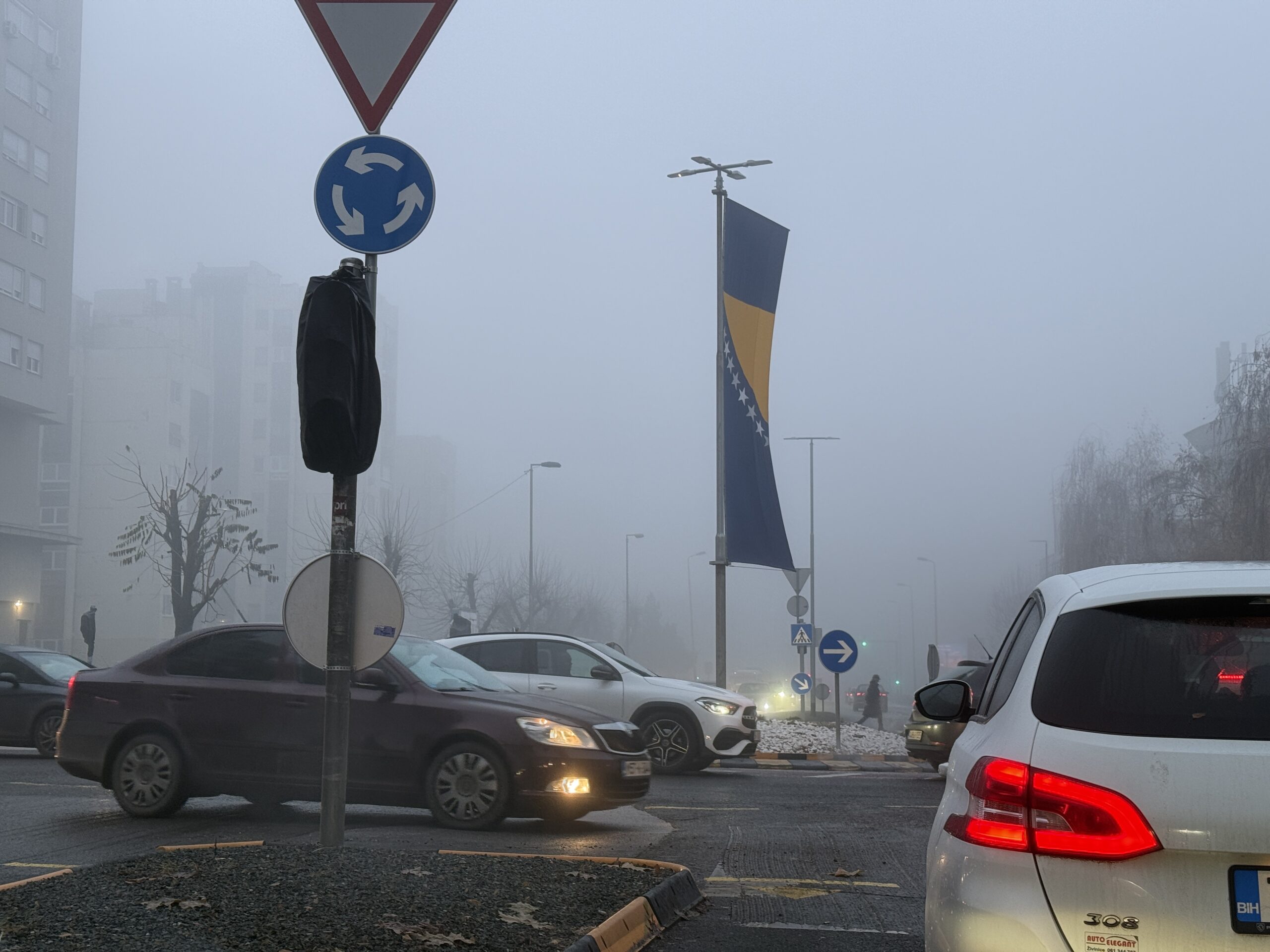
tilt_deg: +5.6
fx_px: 1761
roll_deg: +0.6
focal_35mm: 48
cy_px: 476
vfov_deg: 30.3
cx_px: 635
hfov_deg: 39.7
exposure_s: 1/75
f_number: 1.78
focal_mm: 6.76
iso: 64
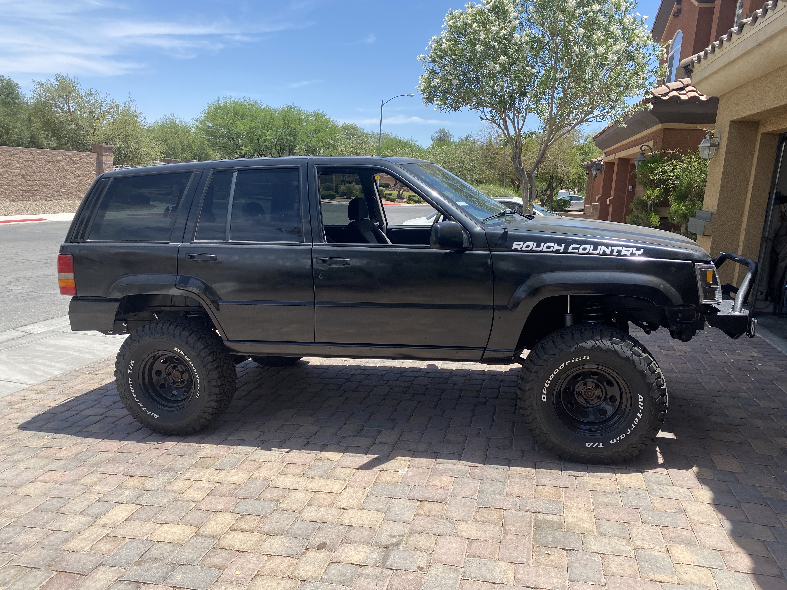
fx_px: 591
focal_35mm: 26
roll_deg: -3.0
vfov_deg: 53.1
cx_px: 394
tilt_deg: -13.6
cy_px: 295
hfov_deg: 67.3
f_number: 1.8
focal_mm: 4.25
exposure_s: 1/1898
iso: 32
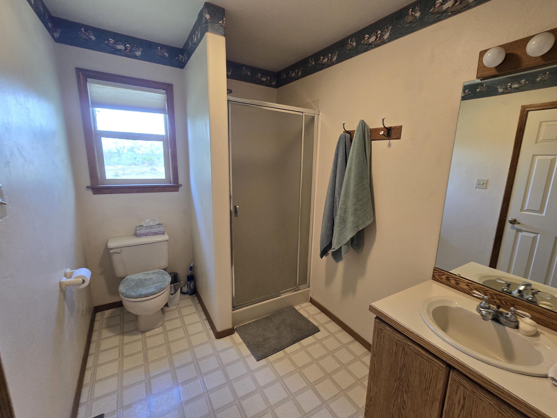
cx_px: 297
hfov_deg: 101.9
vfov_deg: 85.6
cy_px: 218
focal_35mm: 14
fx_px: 225
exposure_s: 1/60
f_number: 2.2
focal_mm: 2.2
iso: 160
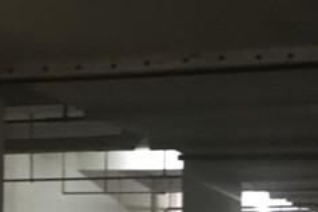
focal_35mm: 76
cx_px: 243
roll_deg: -0.1
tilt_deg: -0.1
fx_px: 672
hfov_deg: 26.3
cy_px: 257
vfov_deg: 17.1
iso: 500
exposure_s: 1/17
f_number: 2.2
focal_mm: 4.15
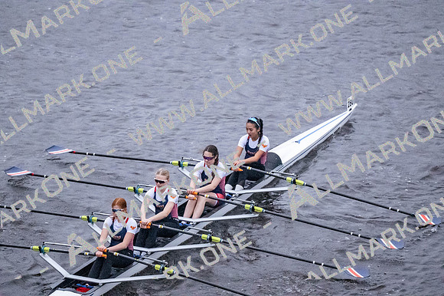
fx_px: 3698
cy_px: 148
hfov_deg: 6.9
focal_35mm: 300
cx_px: 222
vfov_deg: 4.6
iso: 8000
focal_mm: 200
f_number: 2.8
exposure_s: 1/1600
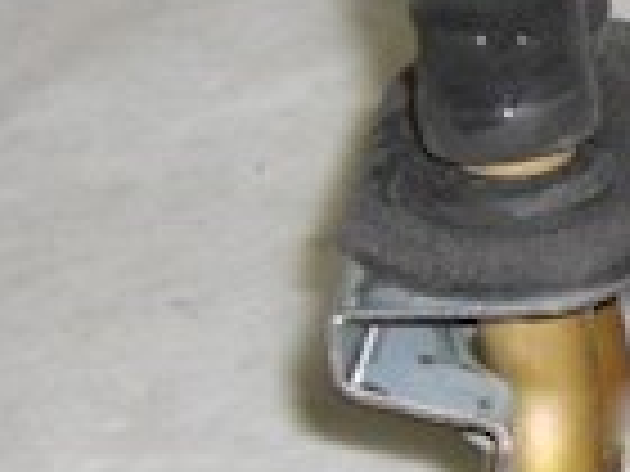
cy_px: 441
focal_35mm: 174
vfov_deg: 8.5
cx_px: 1134
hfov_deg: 10.7
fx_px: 3167
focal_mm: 7.9
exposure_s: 1/60
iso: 100
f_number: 2.8
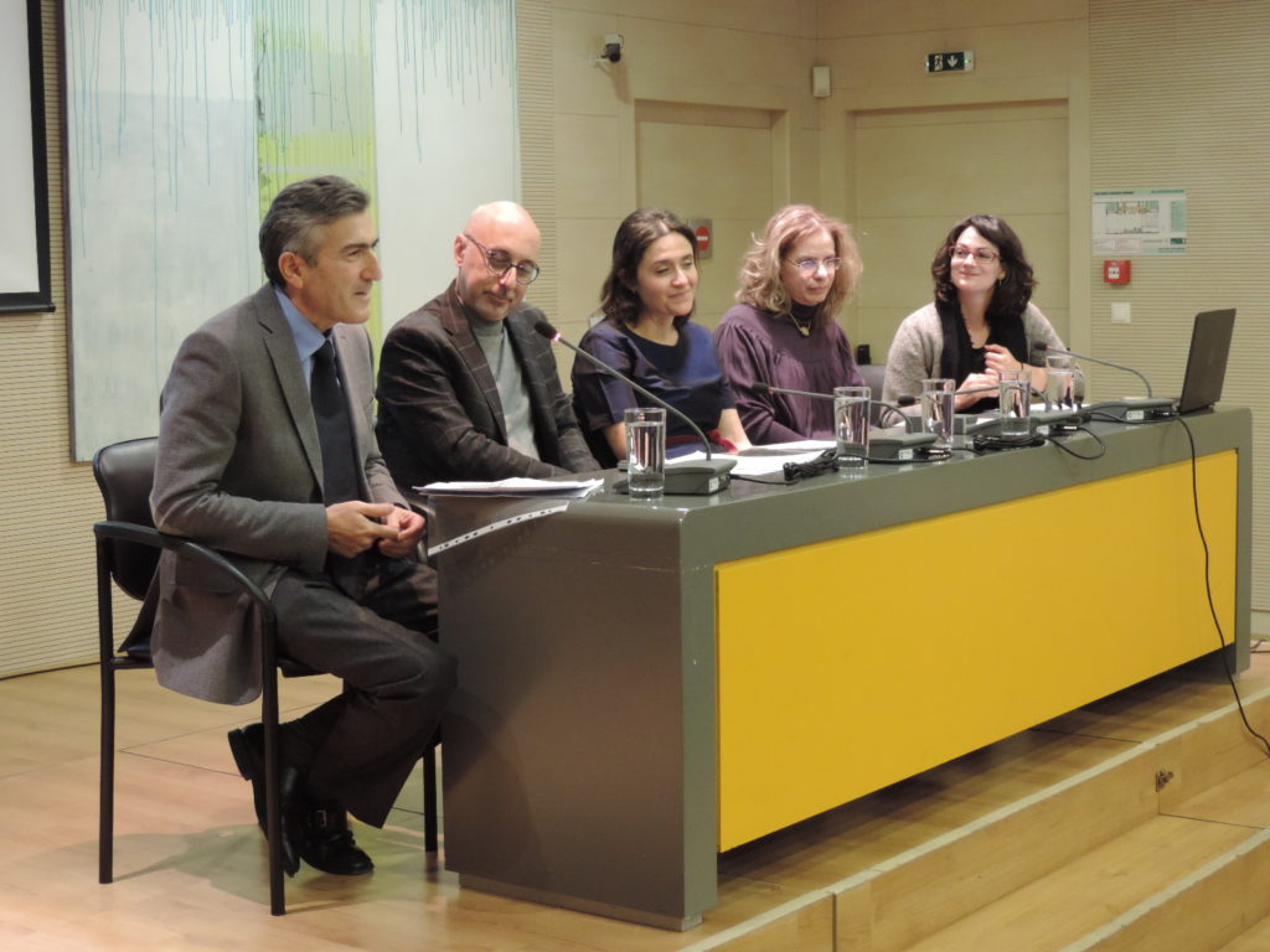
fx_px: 2201
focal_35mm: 60
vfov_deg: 24.4
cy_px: 476
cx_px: 635
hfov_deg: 32.2
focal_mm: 10.7
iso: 560
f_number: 3.7
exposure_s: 1/15
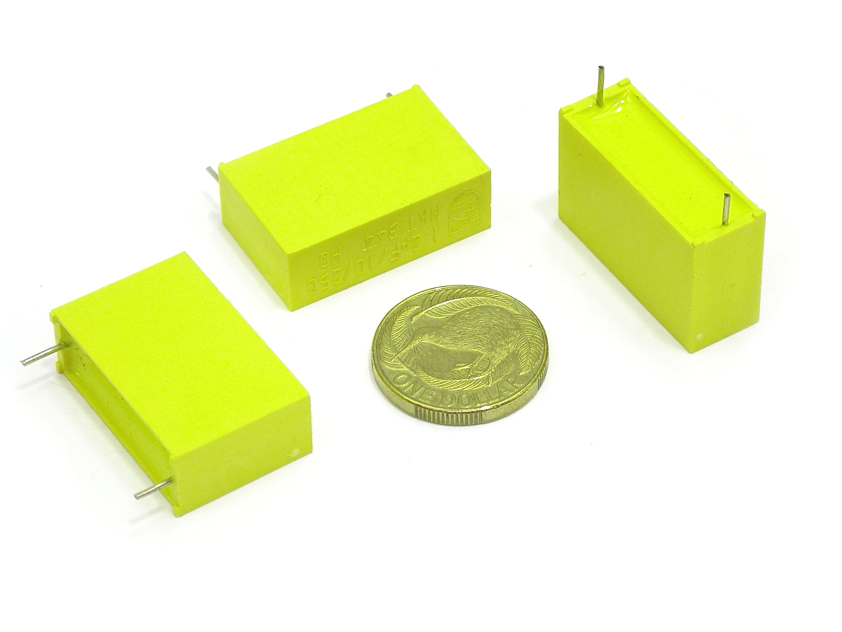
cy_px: 316
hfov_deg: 12.8
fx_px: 3746
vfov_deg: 9.6
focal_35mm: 154
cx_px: 421
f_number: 5.1
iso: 100
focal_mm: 32
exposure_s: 1/21.3
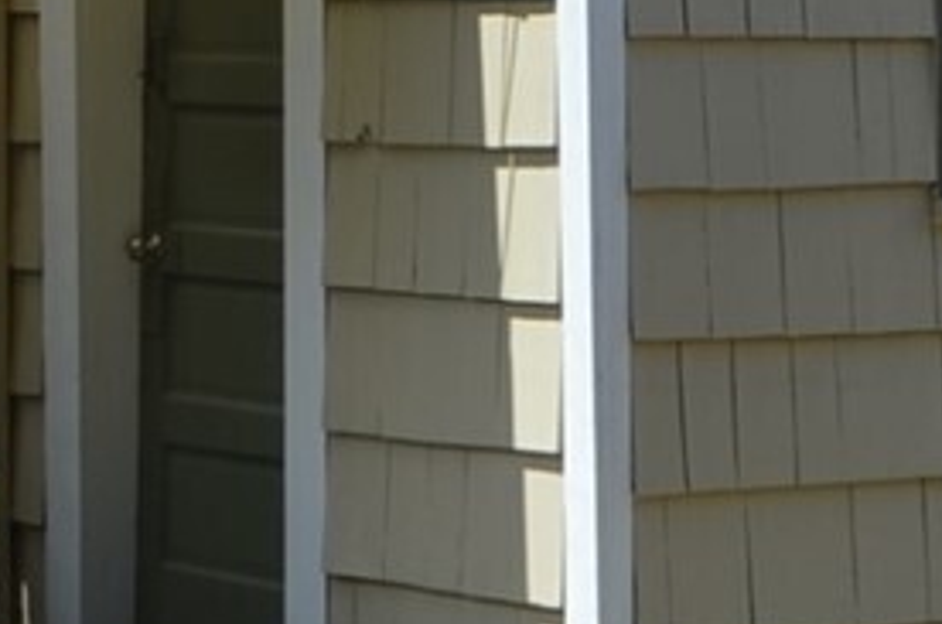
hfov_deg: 11.1
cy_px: 298
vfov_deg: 7.4
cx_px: 78
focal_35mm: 185
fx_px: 4832
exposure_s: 1/250
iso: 100
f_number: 8
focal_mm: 20
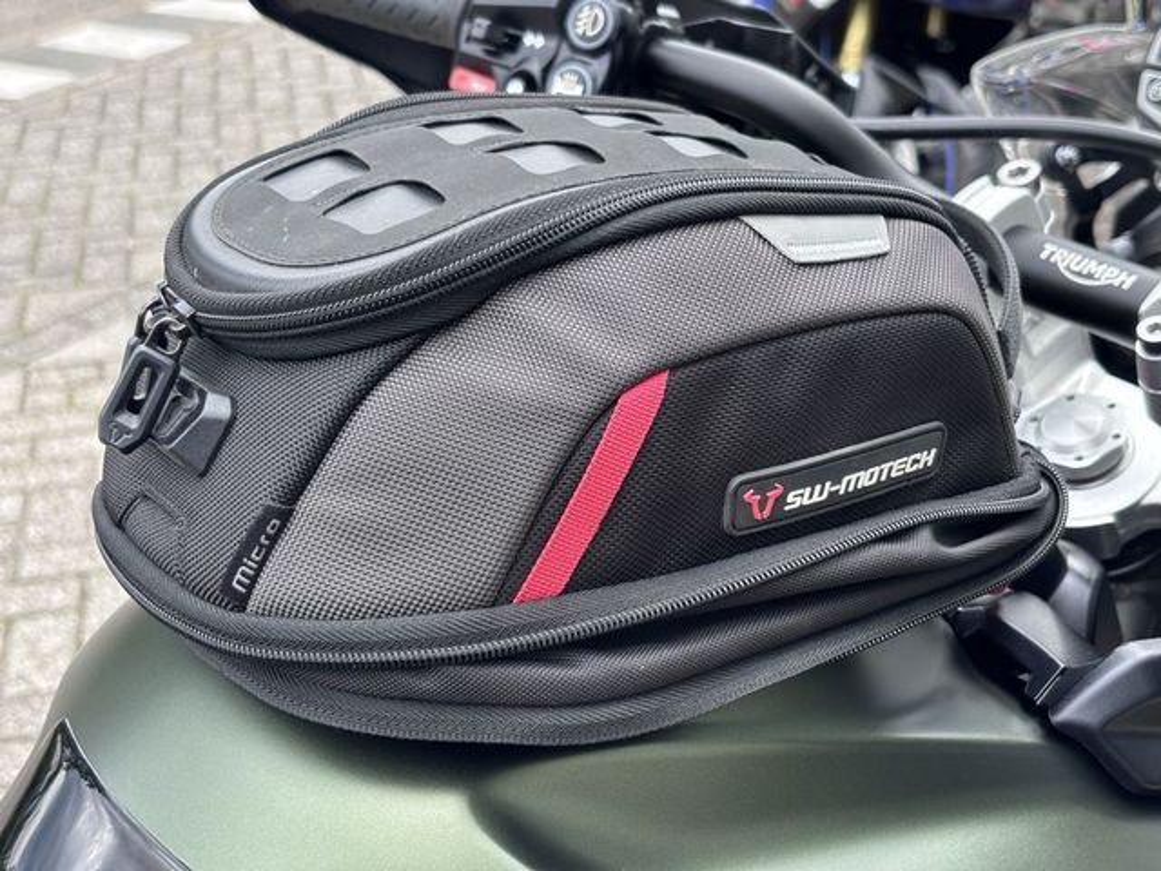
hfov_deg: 36.8
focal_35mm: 52
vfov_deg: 28.0
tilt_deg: -27.7
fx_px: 1744
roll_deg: -0.2
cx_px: 580
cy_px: 436
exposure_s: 1/172
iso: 40
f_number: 1.6
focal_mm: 5.96
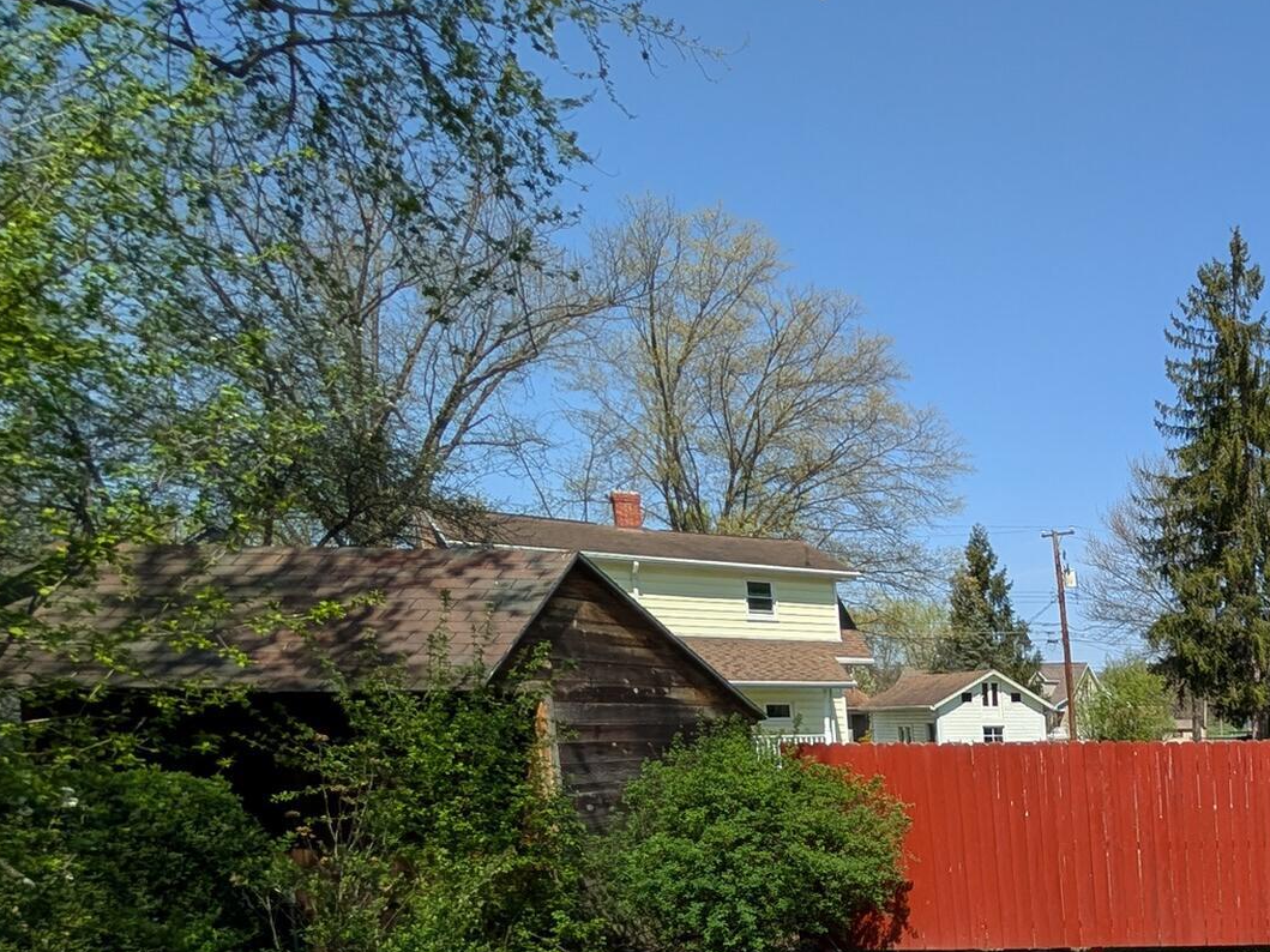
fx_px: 1064
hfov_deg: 44.1
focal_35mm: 29
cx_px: 1452
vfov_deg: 43.7
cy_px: 870
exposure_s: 1/4878
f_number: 1.7
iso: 58
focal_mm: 2.02
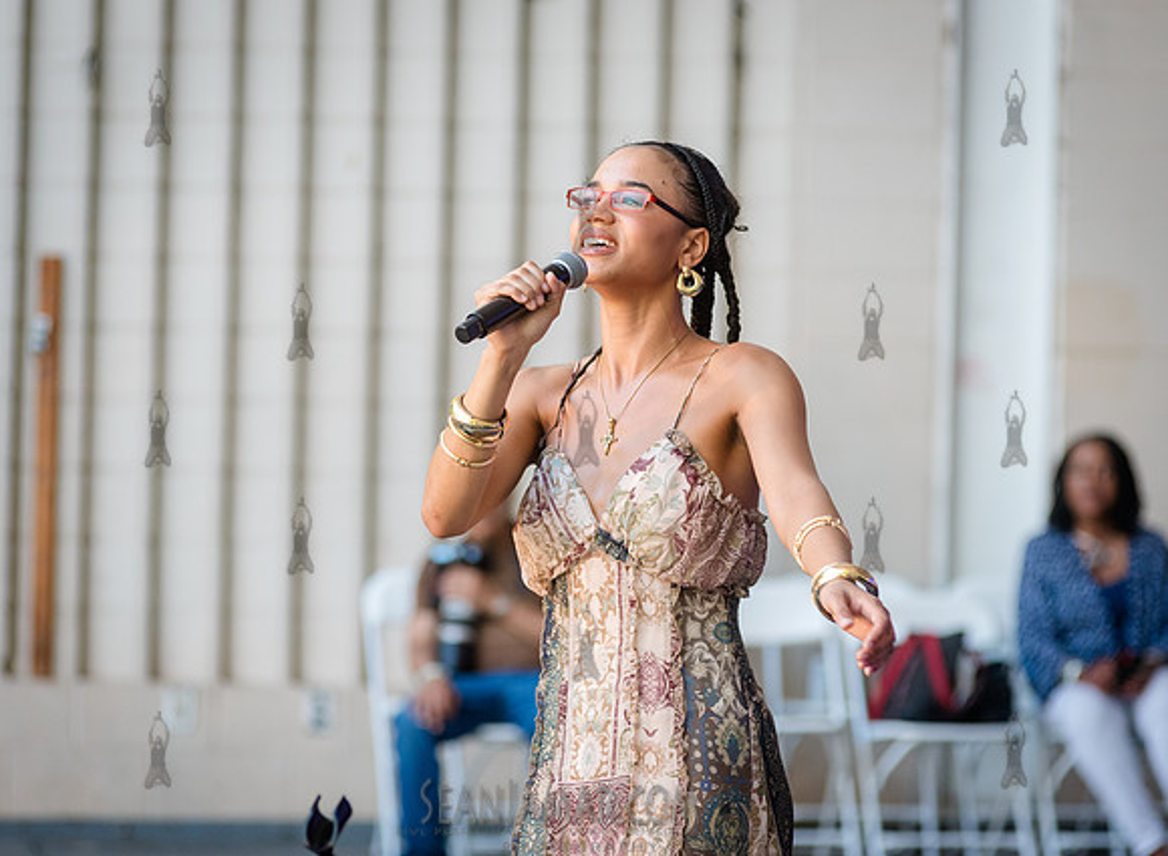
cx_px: 611
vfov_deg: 7.7
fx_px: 6364
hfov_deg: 10.5
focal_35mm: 190
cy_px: 393
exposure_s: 1/500
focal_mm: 155
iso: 1600
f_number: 4
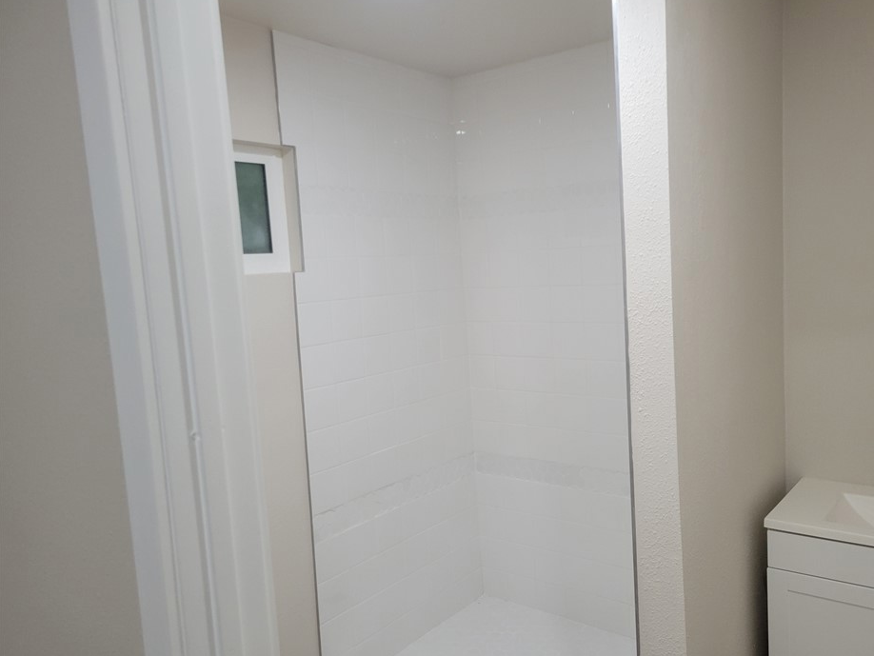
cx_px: 486
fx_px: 732
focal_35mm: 29
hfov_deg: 61.5
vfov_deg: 48.2
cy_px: 353
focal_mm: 5.4
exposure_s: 1/120
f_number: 1.8
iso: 250
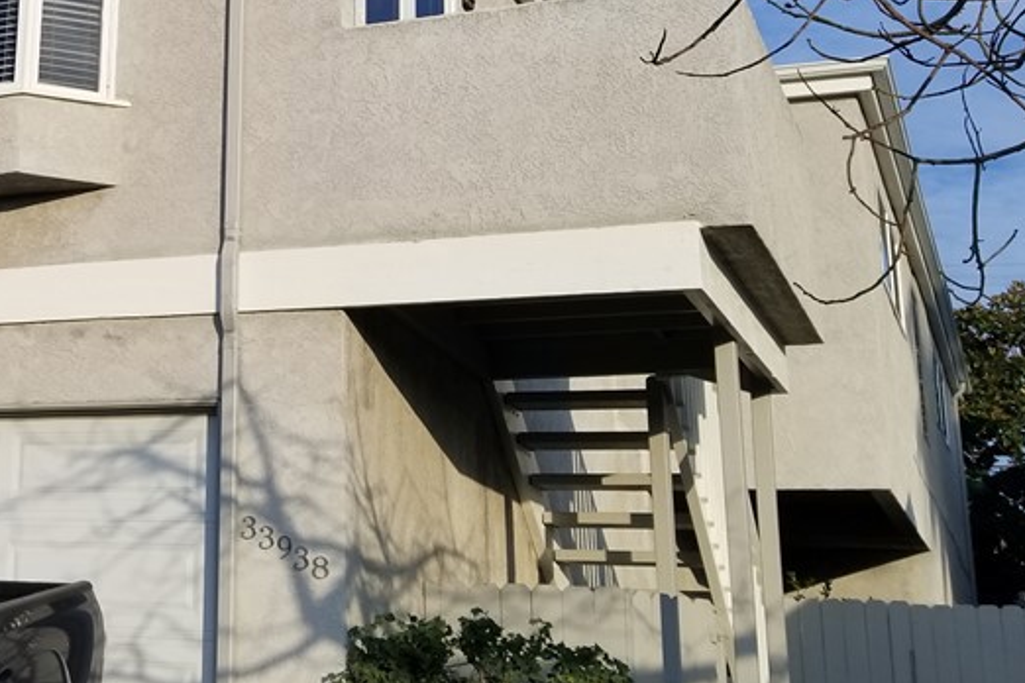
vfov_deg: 25.2
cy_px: 153
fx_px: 1509
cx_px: 39
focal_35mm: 53
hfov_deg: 34.6
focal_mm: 4.25
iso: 50
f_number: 1.7
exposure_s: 1/2833
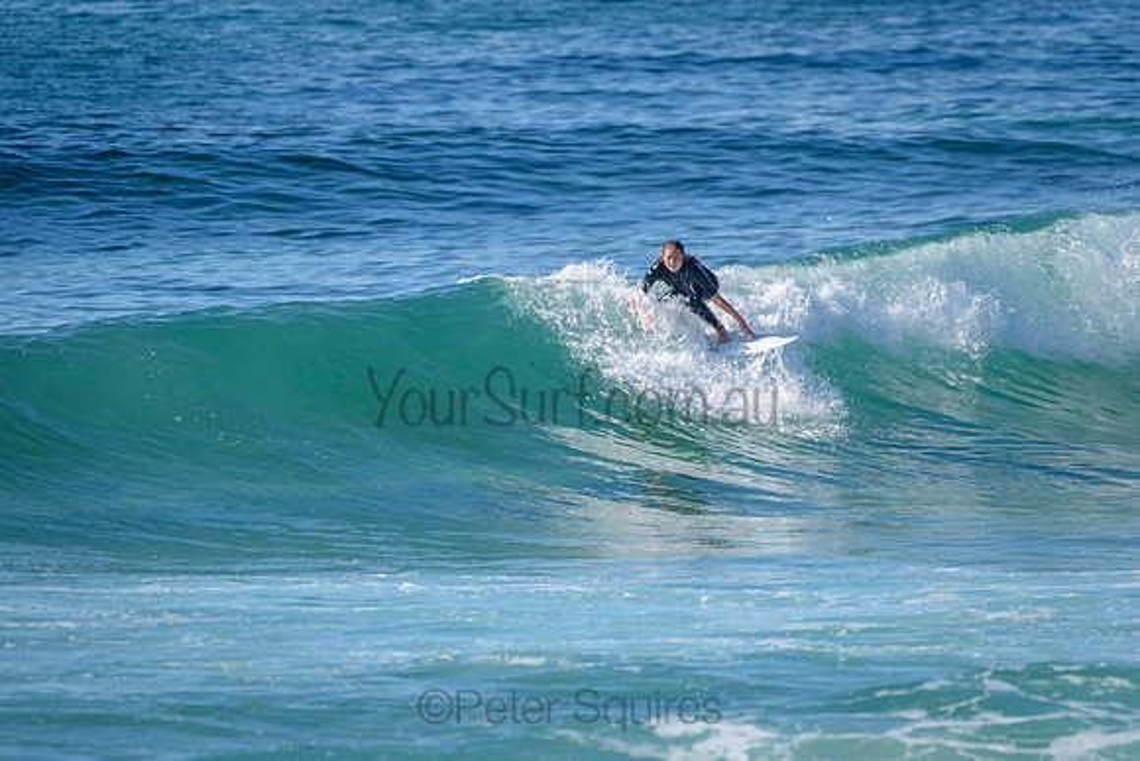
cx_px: 682
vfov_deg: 2.2
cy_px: 345
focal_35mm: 613
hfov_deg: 3.4
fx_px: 19409
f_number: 5.6
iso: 280
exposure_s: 1/2000
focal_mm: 500
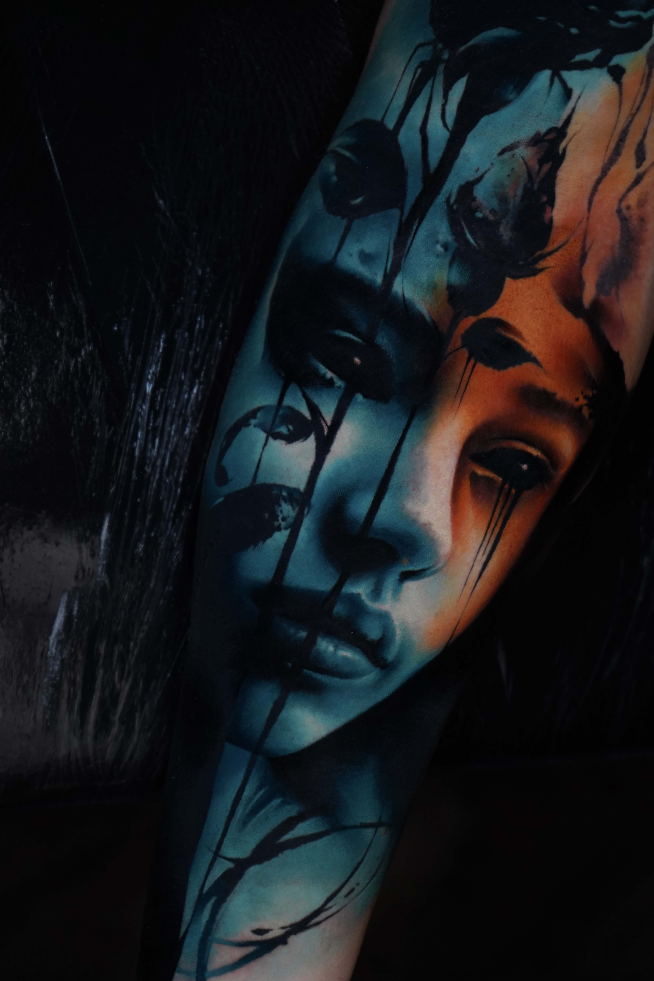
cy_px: 490
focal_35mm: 70
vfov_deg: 28.8
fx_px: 1907
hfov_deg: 19.5
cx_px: 327
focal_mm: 70
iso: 1250
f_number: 5.6
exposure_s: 1/125
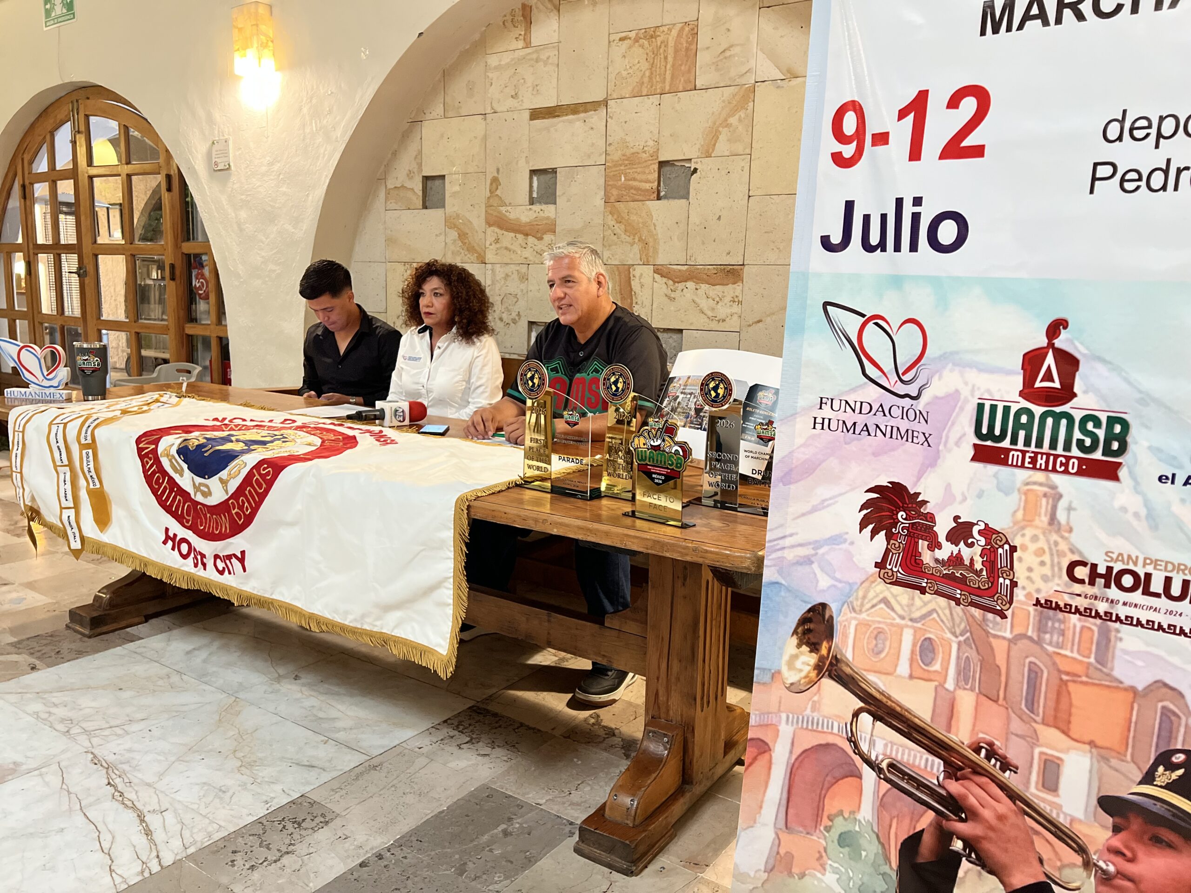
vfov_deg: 53.1
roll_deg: -1.7
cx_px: 596
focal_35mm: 26
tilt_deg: -9.8
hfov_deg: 67.3
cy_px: 446
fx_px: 895
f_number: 1.5
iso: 400
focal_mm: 5.7
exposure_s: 1/60
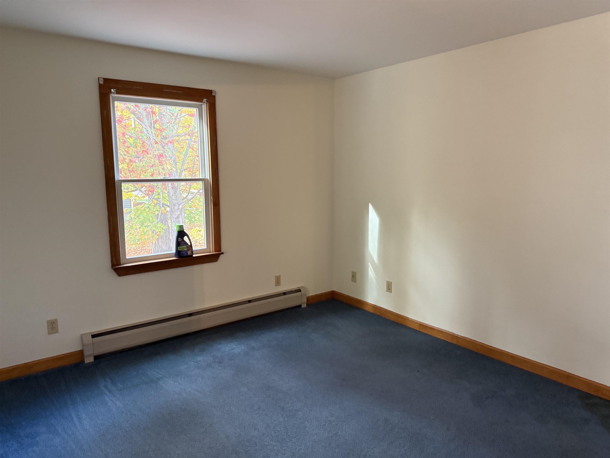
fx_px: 423
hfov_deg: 71.6
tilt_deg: -8.1
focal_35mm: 24
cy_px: 229
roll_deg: +0.8
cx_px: 305
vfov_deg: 56.8
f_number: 1.78
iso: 640
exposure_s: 1/60
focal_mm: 6.76
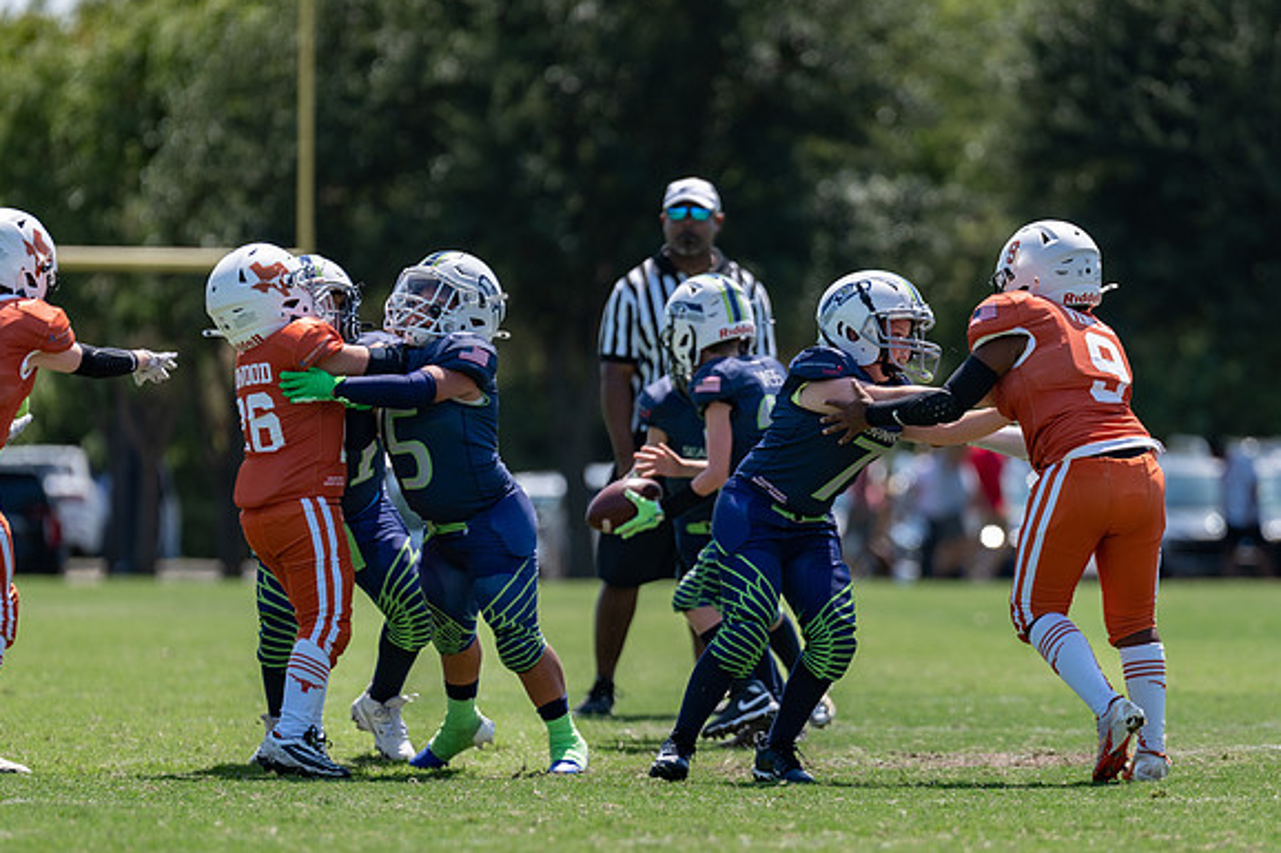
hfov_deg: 6.0
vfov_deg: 4.0
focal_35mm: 341
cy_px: 529
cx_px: 812
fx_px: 12130
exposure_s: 1/1250
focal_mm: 200
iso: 100
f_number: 3.2
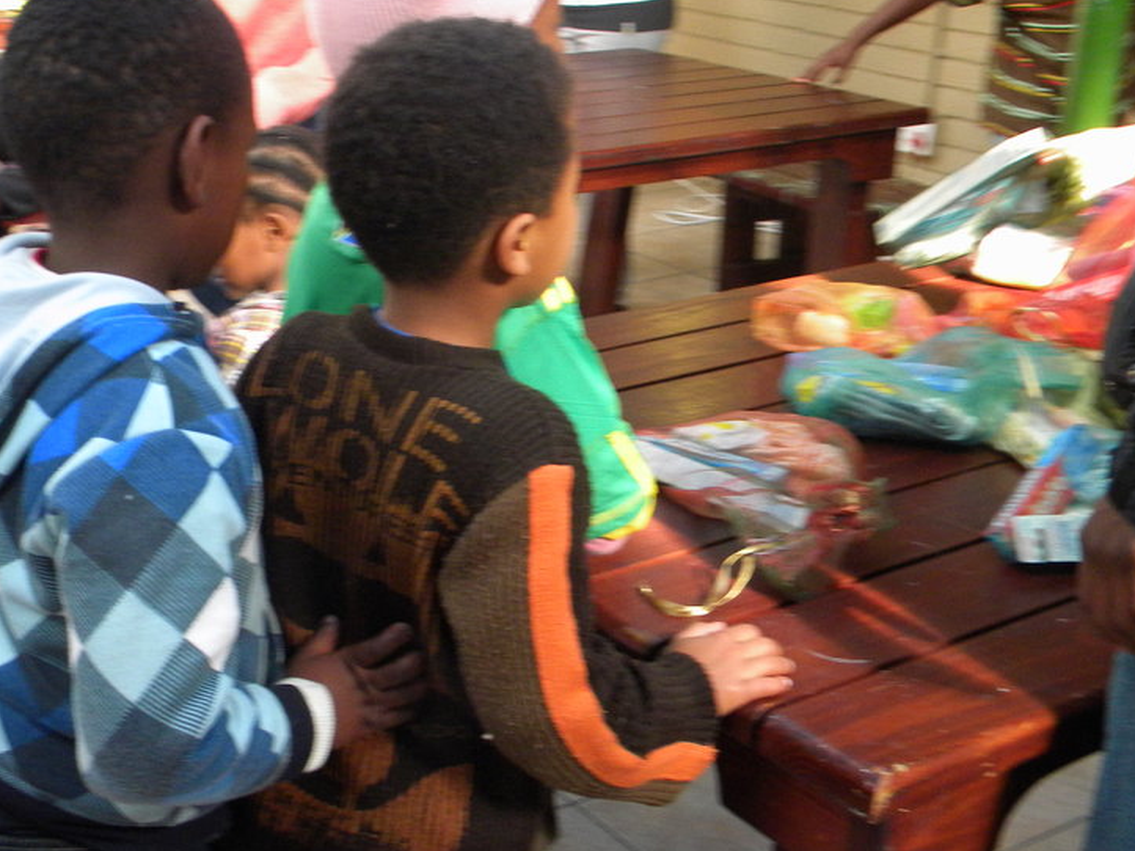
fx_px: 1672
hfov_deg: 37.0
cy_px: 416
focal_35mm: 51
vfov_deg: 28.6
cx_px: 364
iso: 304
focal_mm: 6.4
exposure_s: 1/60
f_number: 3.7
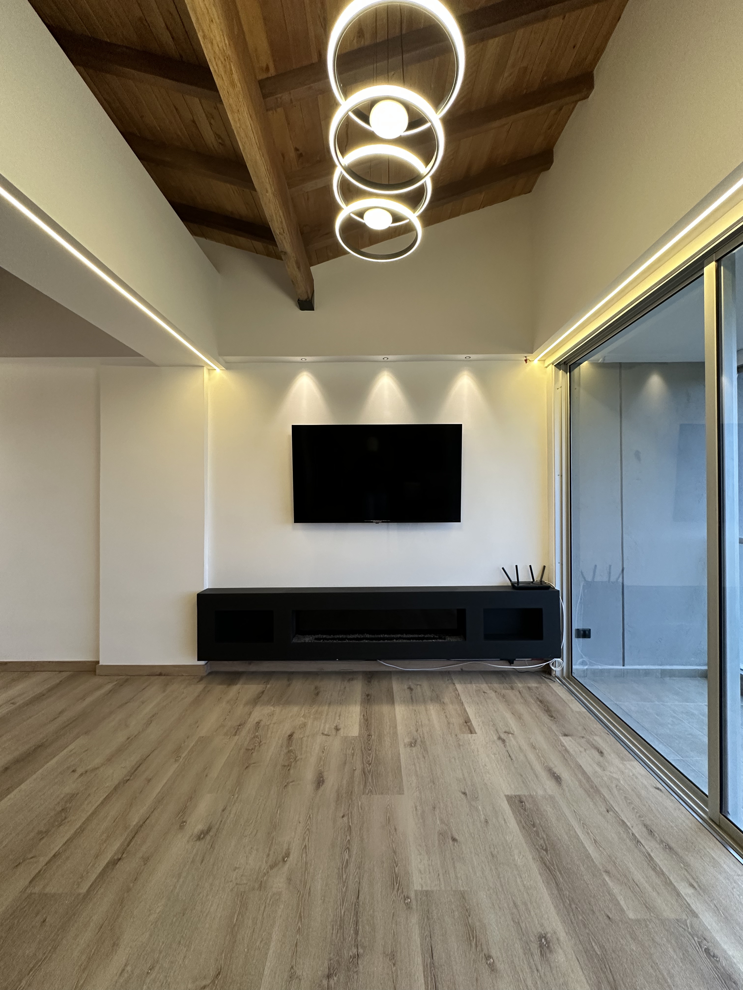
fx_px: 401
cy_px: 495
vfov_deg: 102.1
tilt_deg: +2.3
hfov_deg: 85.7
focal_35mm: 14
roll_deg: -0.3
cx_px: 372
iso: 250
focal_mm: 2.22
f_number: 2.2
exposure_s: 1/120
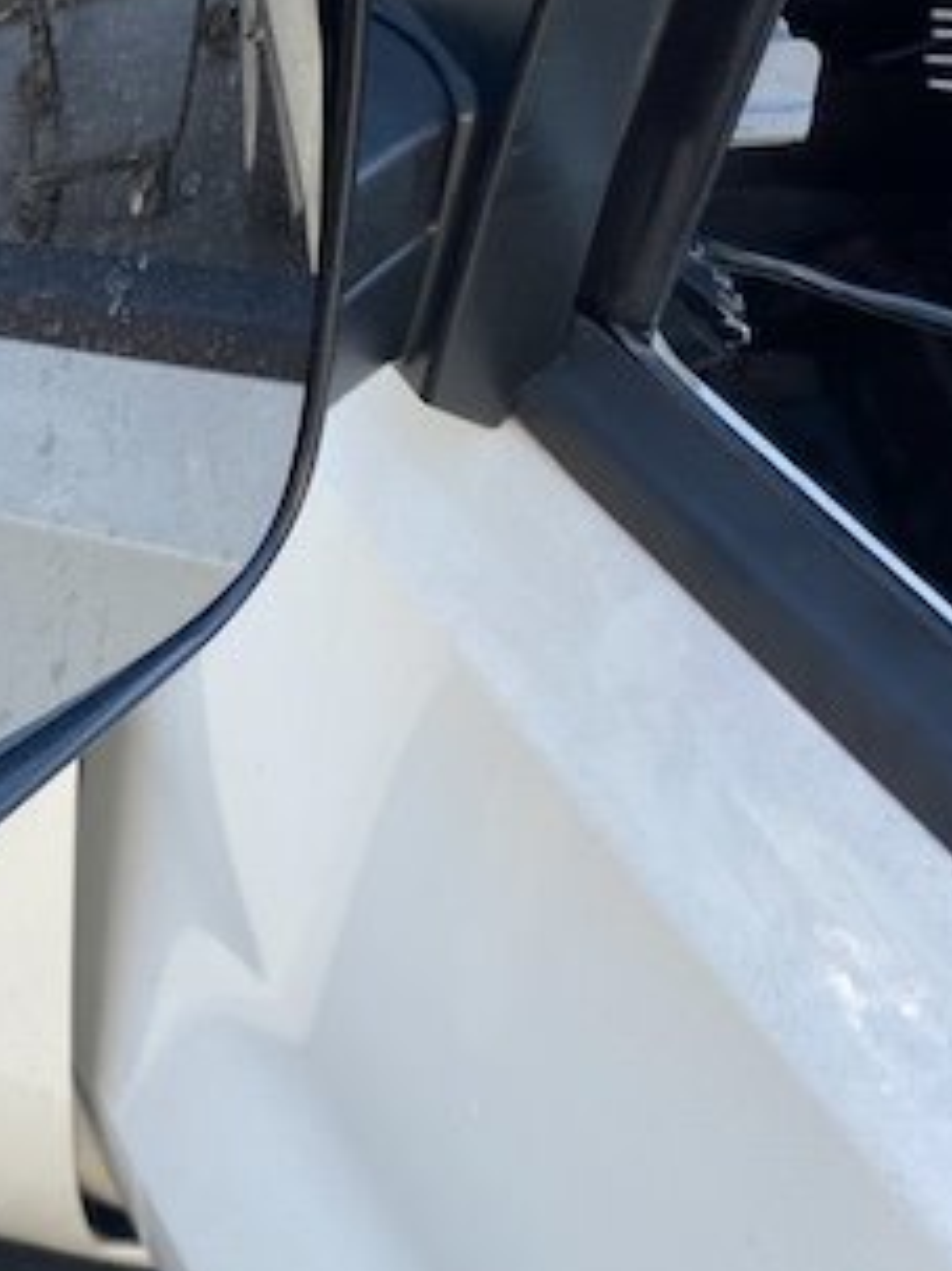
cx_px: 42
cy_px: 294
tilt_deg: -41.5
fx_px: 2018
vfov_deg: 34.1
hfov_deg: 25.5
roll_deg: -1.3
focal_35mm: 55
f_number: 1.8
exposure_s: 1/407
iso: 32
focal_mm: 4.25
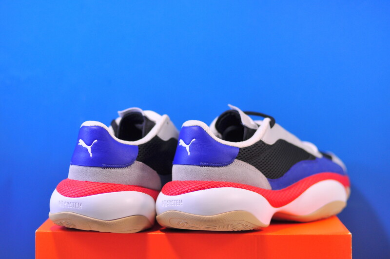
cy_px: 130
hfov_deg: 27.0
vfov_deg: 18.1
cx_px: 195
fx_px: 811
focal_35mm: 75
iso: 250
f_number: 2
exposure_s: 1/320
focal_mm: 50
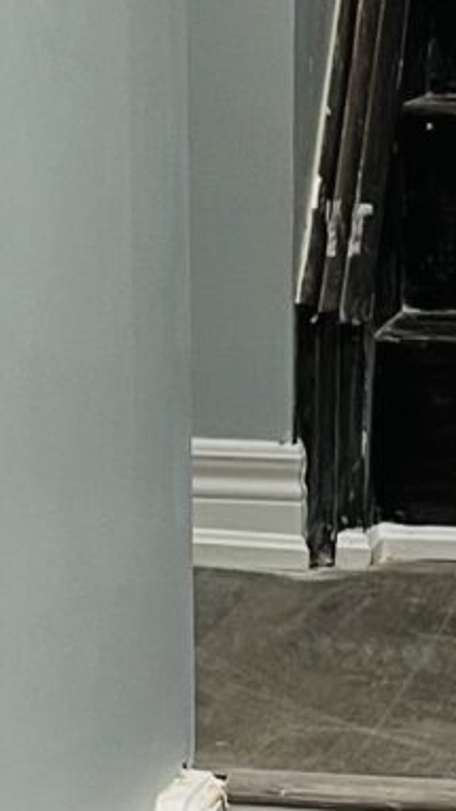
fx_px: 4082
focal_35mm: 190
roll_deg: -1.0
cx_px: 369
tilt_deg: -12.8
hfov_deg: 6.4
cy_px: 870
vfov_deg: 11.2
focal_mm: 5.7
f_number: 1.5
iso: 100
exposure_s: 1/60
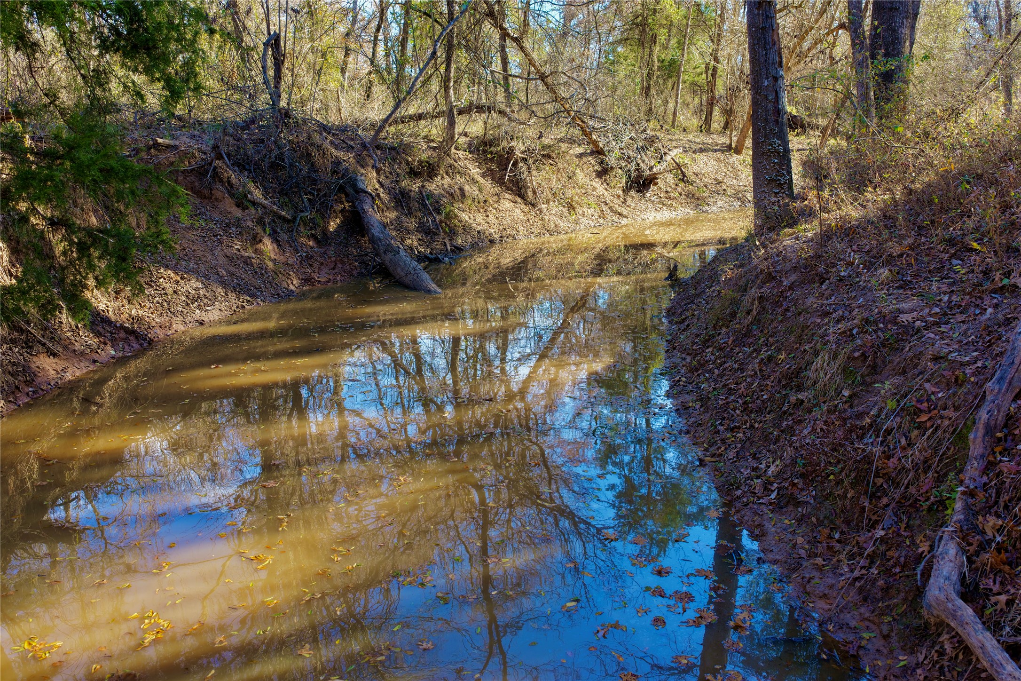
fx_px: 794
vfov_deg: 46.4
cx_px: 510
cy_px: 340
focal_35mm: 28
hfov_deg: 65.5
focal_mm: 14.45
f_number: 2.8
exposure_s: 1/80
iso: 100
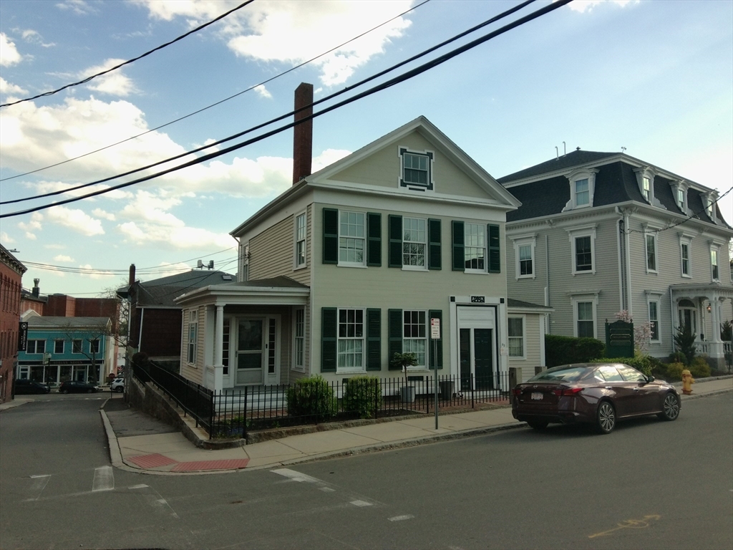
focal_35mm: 26
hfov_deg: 67.3
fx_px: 551
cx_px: 366
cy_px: 275
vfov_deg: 53.1
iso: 100
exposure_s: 1/638
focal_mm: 3
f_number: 2
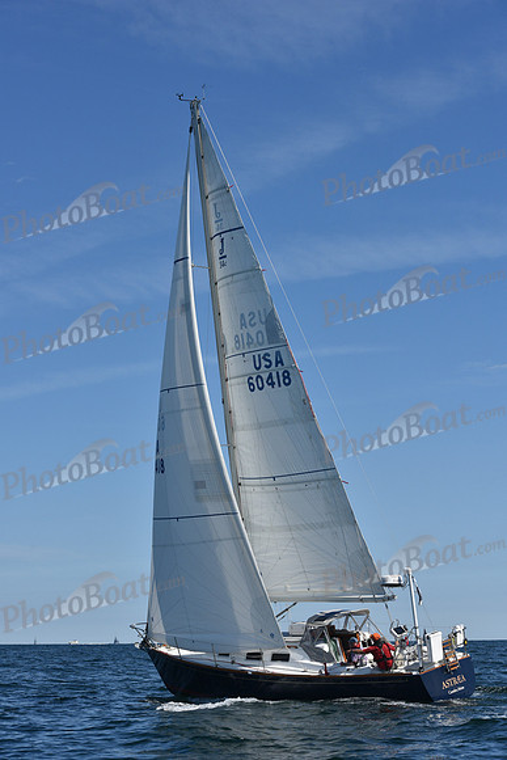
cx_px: 254
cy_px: 380
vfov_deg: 28.8
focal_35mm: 70
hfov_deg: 19.5
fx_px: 1478
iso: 250
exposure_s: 1/1250
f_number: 9
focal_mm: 70
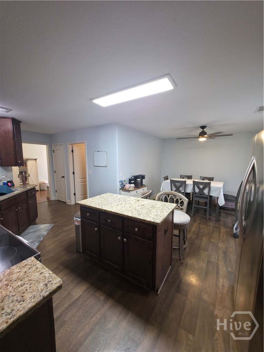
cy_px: 176
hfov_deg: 89.9
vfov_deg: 106.2
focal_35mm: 13
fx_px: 132
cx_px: 132
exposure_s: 1/30
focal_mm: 2.2
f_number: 1.9
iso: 160
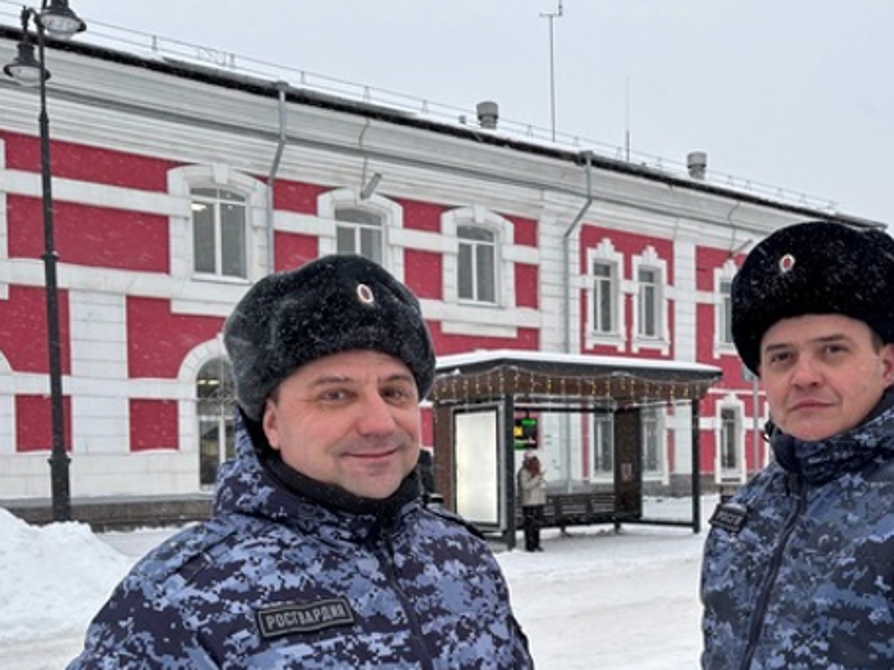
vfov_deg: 37.1
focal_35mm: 38
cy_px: 478
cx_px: 544
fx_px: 981
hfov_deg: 48.6
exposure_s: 1/121
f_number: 1.6
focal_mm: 5.96
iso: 64
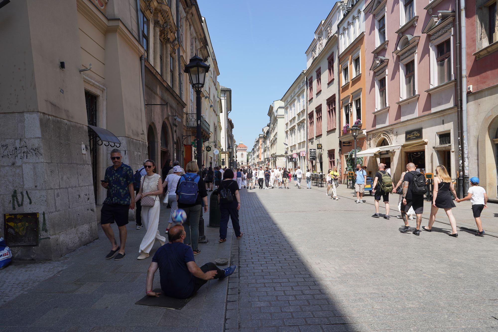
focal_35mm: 24
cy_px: 166
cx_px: 249
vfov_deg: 53.1
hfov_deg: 73.7
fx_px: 332
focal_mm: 24
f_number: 13
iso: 100
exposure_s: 1/100
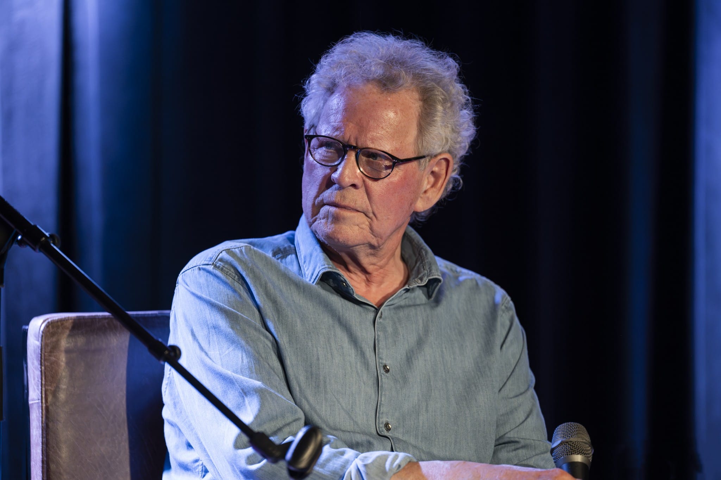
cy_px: 240
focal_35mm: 200
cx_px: 360
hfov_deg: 10.3
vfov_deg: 6.9
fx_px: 4005
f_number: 2.8
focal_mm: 200
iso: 2500
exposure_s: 1/160
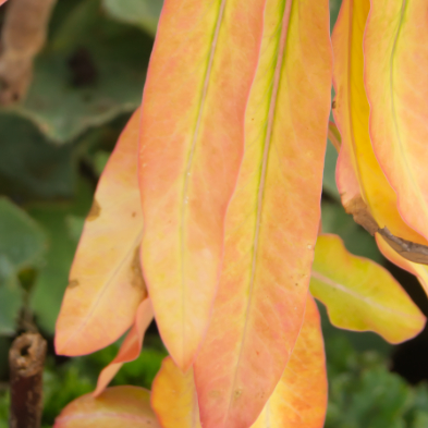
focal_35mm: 175
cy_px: -74
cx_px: 245
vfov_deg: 9.8
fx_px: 2452
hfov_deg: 10.0
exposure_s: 1/250
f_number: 9
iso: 640
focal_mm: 45
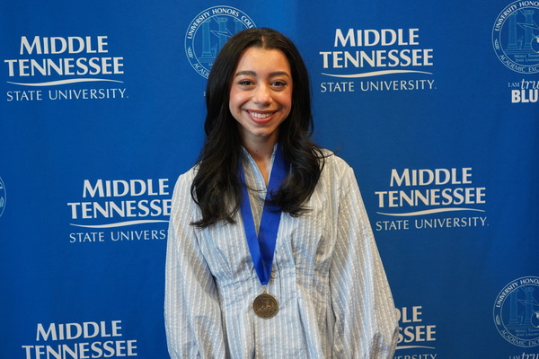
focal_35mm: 52
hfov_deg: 38.2
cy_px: 180
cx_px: 270
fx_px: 778
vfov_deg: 26.0
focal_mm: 52
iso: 2500
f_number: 5
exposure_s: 1/160
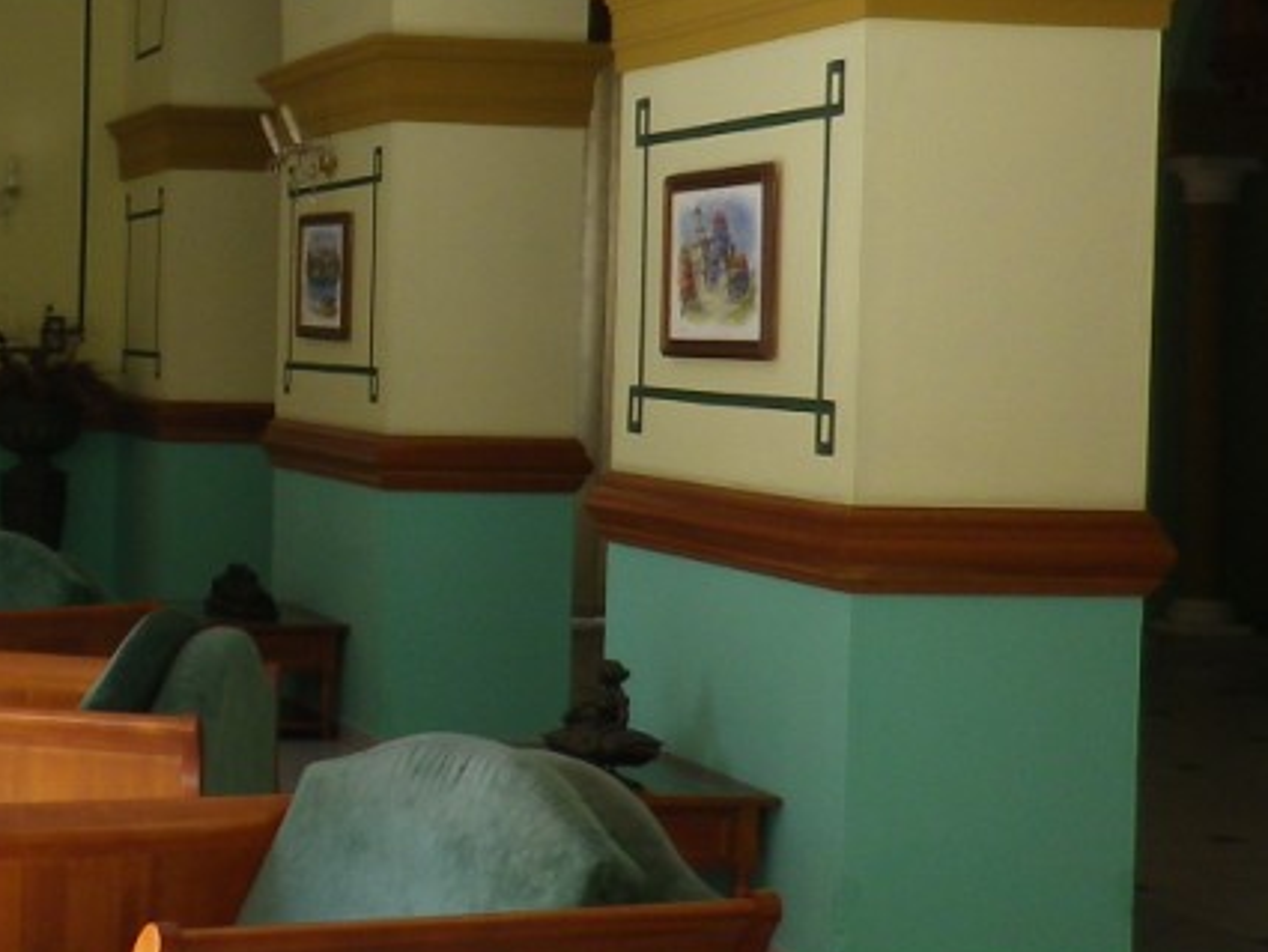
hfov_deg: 23.0
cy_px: 379
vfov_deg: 18.7
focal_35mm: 79
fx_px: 2895
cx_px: -182
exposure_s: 1/50
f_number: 3.2
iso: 80
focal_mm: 5
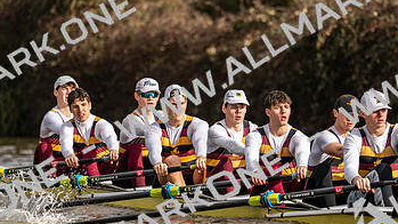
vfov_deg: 1.7
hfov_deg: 3.1
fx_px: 7353
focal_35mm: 697
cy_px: 143
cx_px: 255
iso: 280
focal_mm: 400
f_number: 4.5
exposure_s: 1/1600
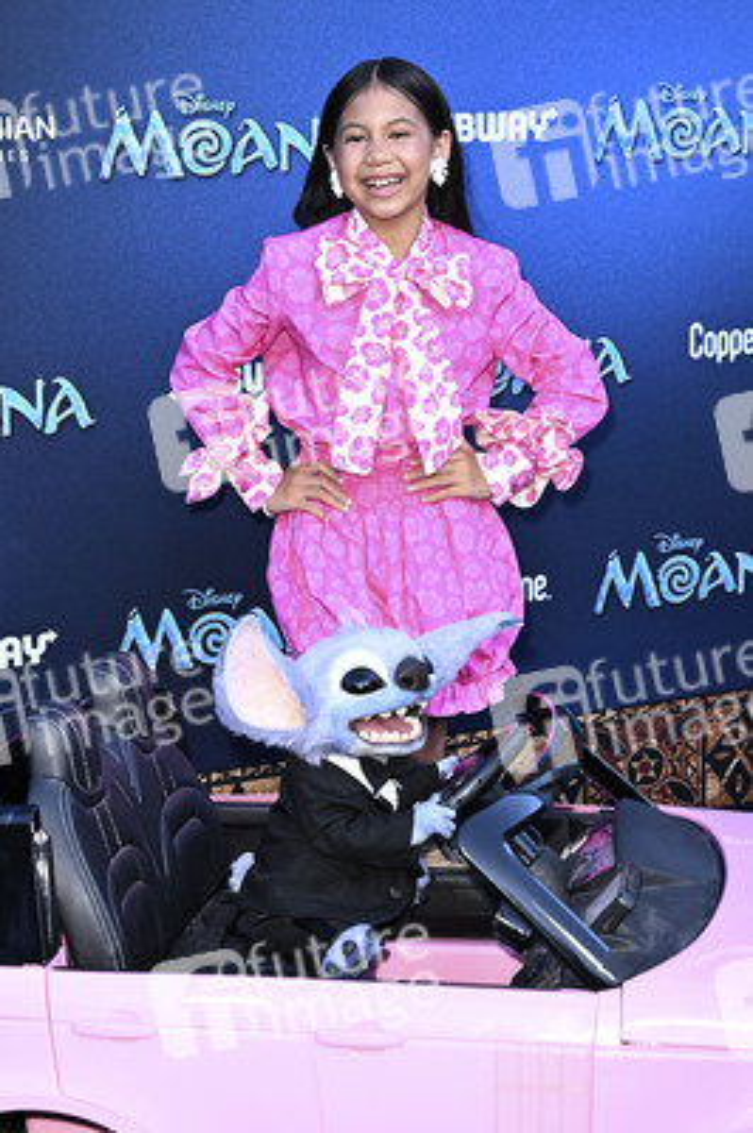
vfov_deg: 36.3
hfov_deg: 24.6
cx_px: 376
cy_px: 566
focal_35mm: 55
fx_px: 1728
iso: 1000
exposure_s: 1/250
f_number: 6.3
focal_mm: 55
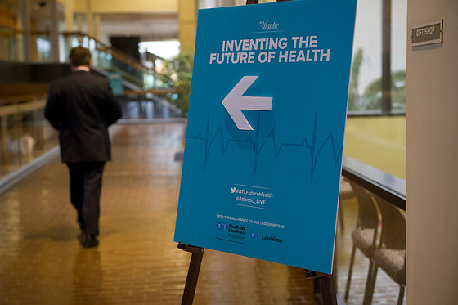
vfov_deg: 23.4
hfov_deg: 34.5
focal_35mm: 58
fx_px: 738
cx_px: 223
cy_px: 150
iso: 2500
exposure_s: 1/80
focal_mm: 56
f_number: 4
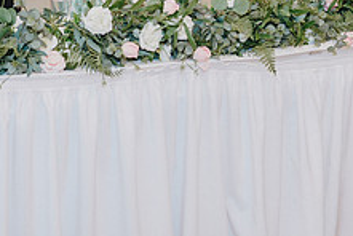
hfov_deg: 19.7
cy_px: -57
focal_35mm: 103
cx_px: 106
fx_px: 1011
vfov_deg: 13.0
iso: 1000
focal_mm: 35
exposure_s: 1/200
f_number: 2.2
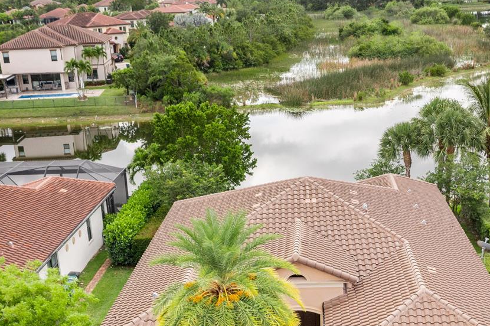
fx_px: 734
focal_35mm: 54
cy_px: 309
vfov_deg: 24.1
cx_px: 288
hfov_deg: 36.8
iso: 200
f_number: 3.5
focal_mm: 10.26
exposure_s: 1/640
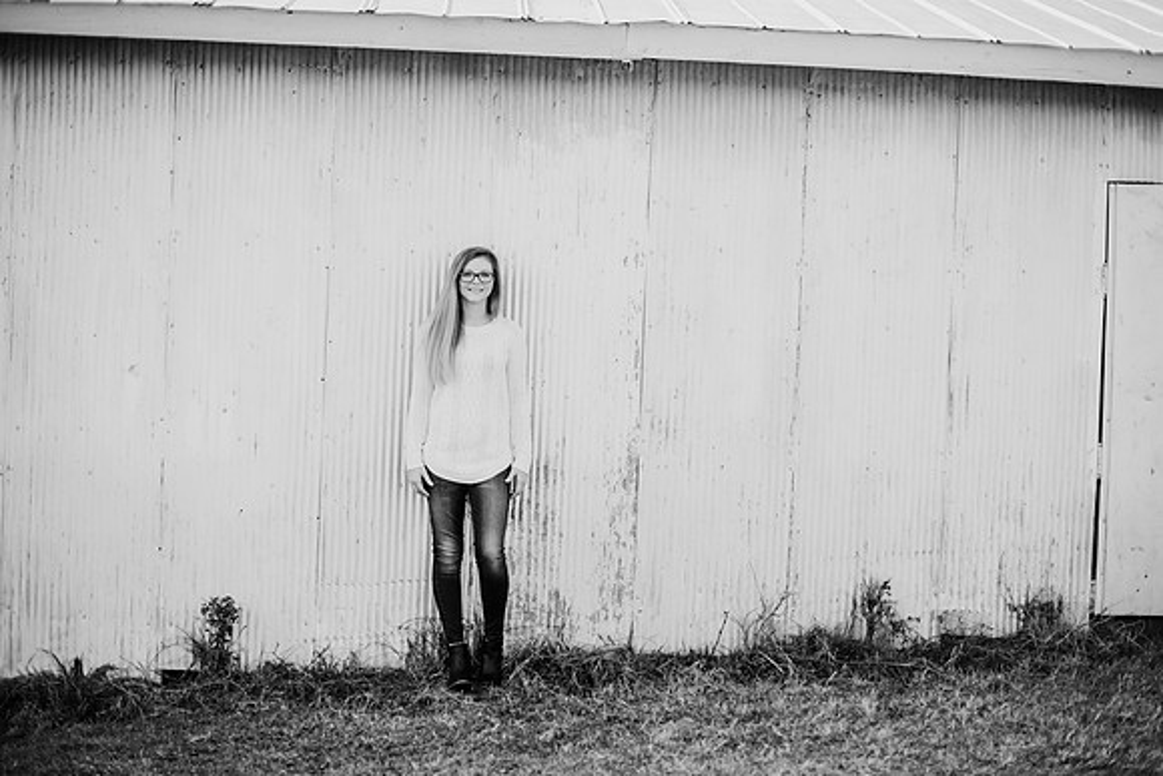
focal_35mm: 50
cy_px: 388
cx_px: 582
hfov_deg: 39.6
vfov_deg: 27.0
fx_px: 1616
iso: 100
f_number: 2
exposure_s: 1/1250
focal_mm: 50
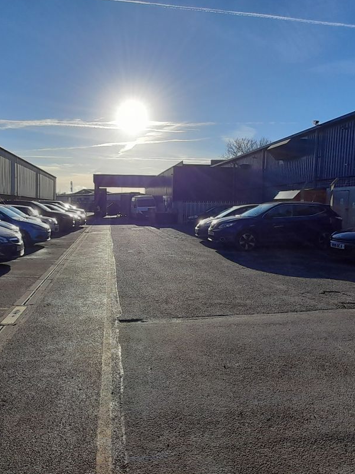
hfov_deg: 70.6
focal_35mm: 18
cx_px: 136
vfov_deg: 87.7
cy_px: 230
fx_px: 246
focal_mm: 1.42
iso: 40
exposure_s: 1/1546
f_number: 2.2
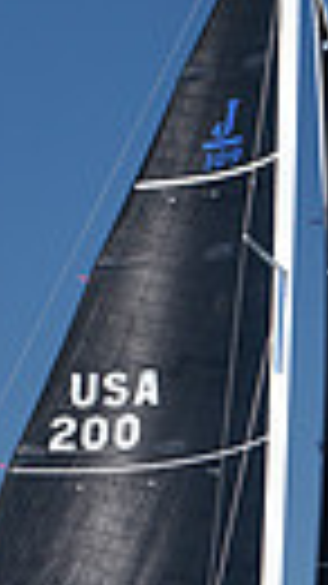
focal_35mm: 382
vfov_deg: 5.7
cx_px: 155
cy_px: 382
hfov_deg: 3.2
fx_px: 5914
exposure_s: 1/800
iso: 250
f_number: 5
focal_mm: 82
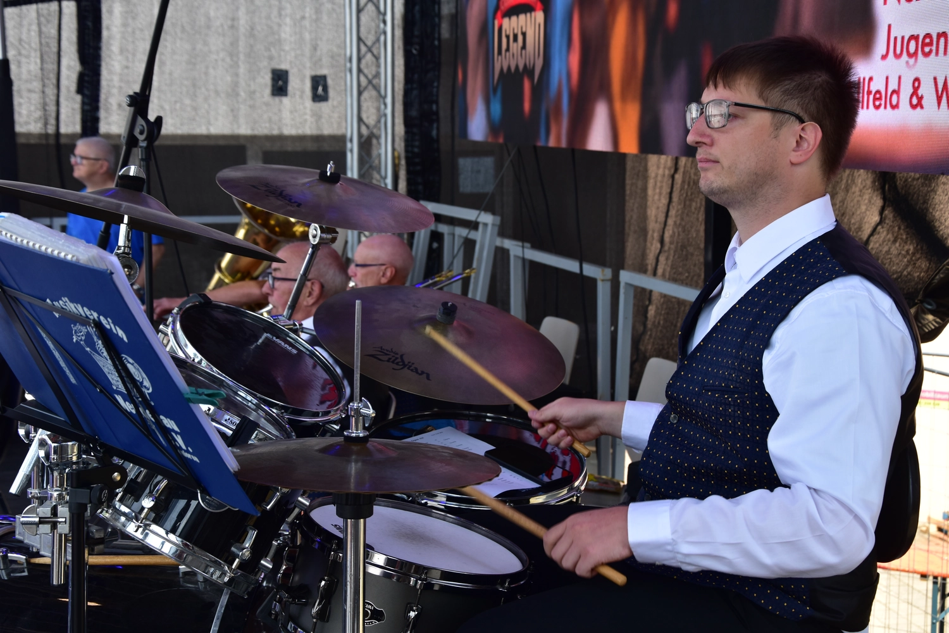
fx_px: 1661
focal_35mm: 63
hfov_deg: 31.9
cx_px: 474
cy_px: 316
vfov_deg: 21.6
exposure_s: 1/200
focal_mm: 42
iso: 200
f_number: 7.1
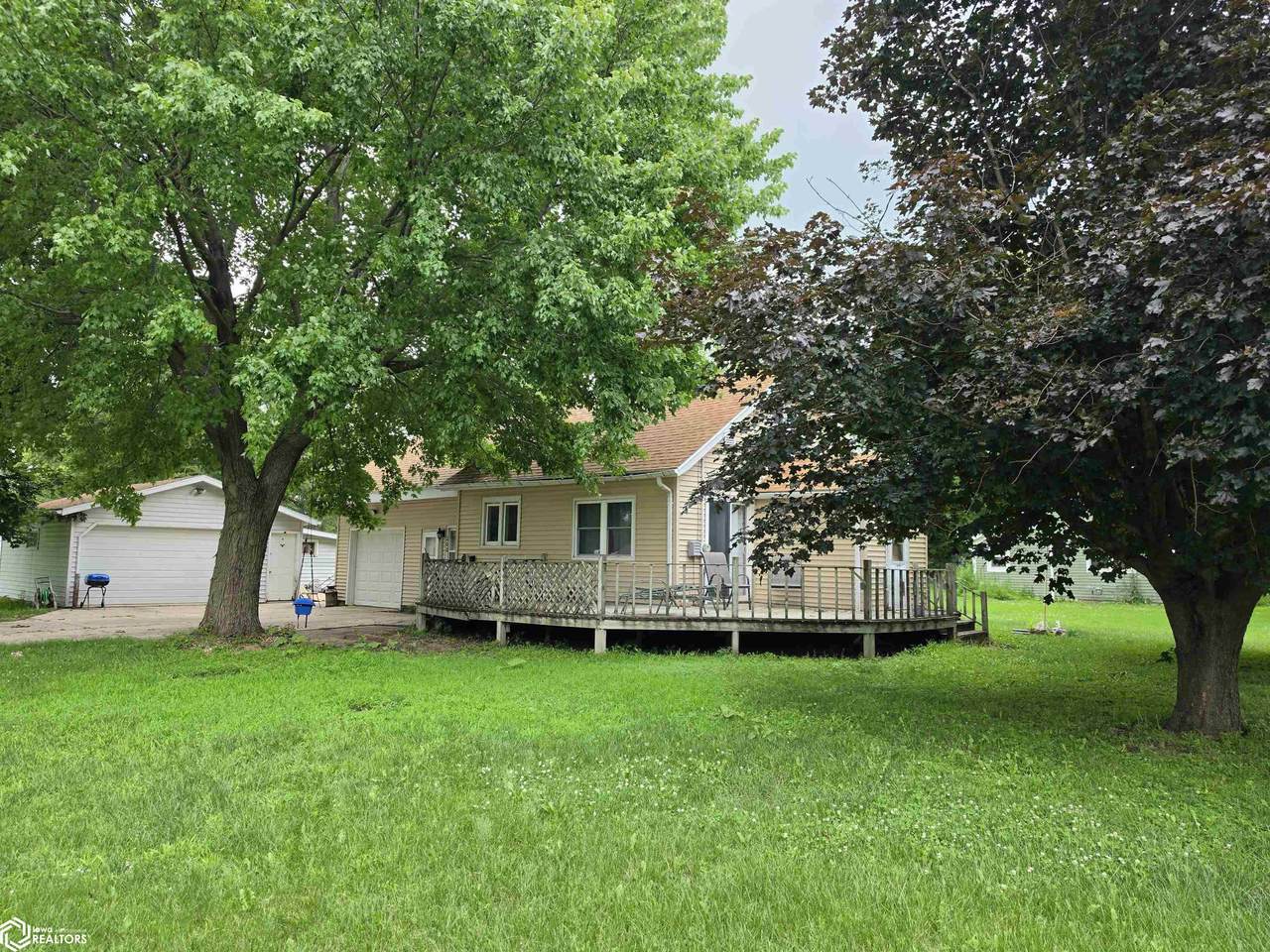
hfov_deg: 73.9
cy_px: 476
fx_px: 844
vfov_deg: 58.9
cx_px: 635
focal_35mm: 23
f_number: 1.4
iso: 20
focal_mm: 6.5
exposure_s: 1/180
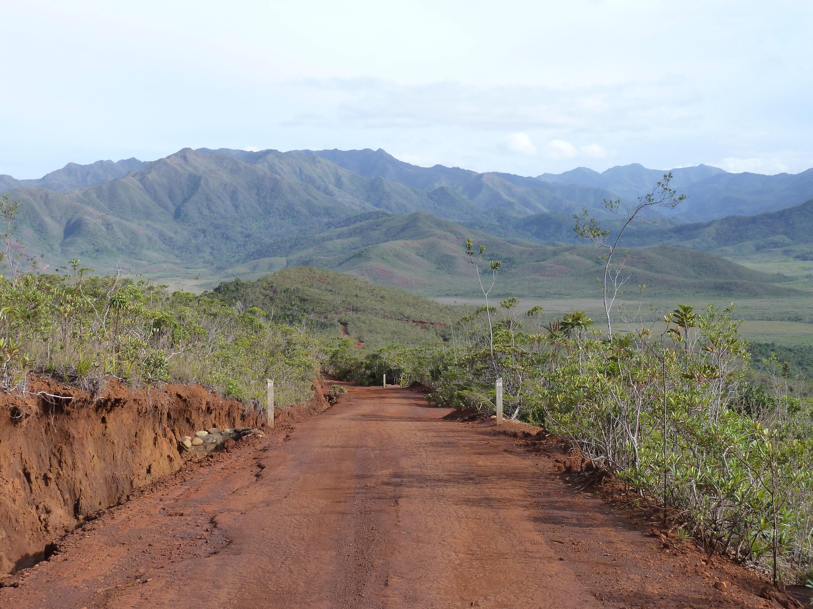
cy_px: 304
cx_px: 406
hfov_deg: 42.9
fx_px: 1033
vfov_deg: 32.9
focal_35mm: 44
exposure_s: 1/250
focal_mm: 7.3
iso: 125
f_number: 4
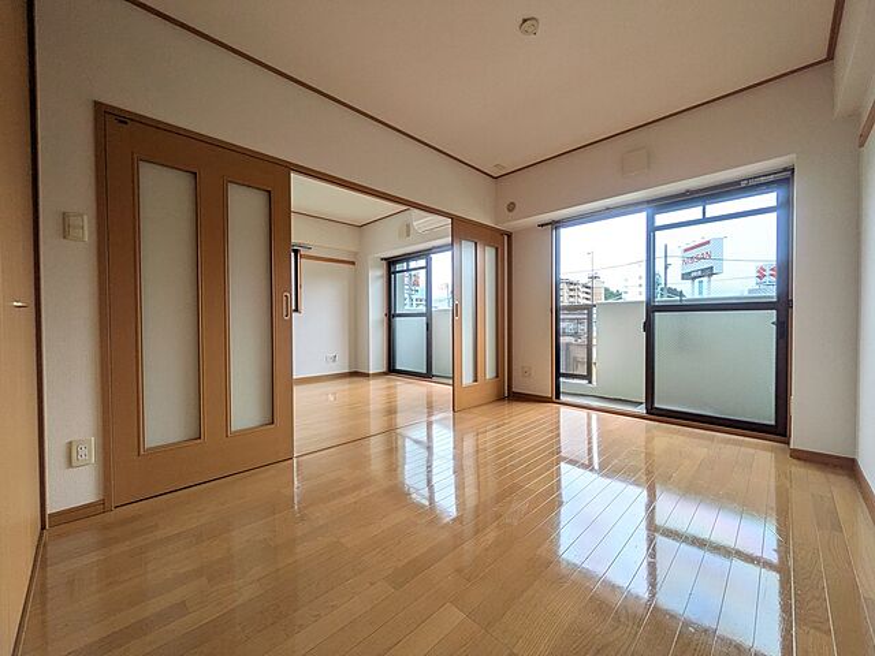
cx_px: 438
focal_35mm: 14
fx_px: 354
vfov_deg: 85.7
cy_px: 328
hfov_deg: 102.1
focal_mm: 1.83
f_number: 2.2
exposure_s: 1/198
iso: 50
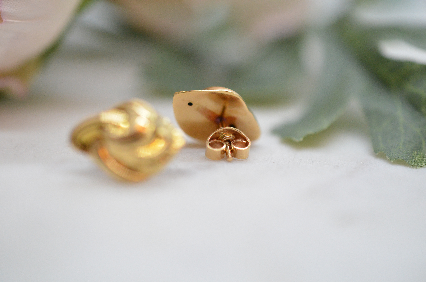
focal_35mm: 60
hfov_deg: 33.5
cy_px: 141
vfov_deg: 22.5
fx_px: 709
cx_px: 213
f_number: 4
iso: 3200
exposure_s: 1/2500
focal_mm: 40
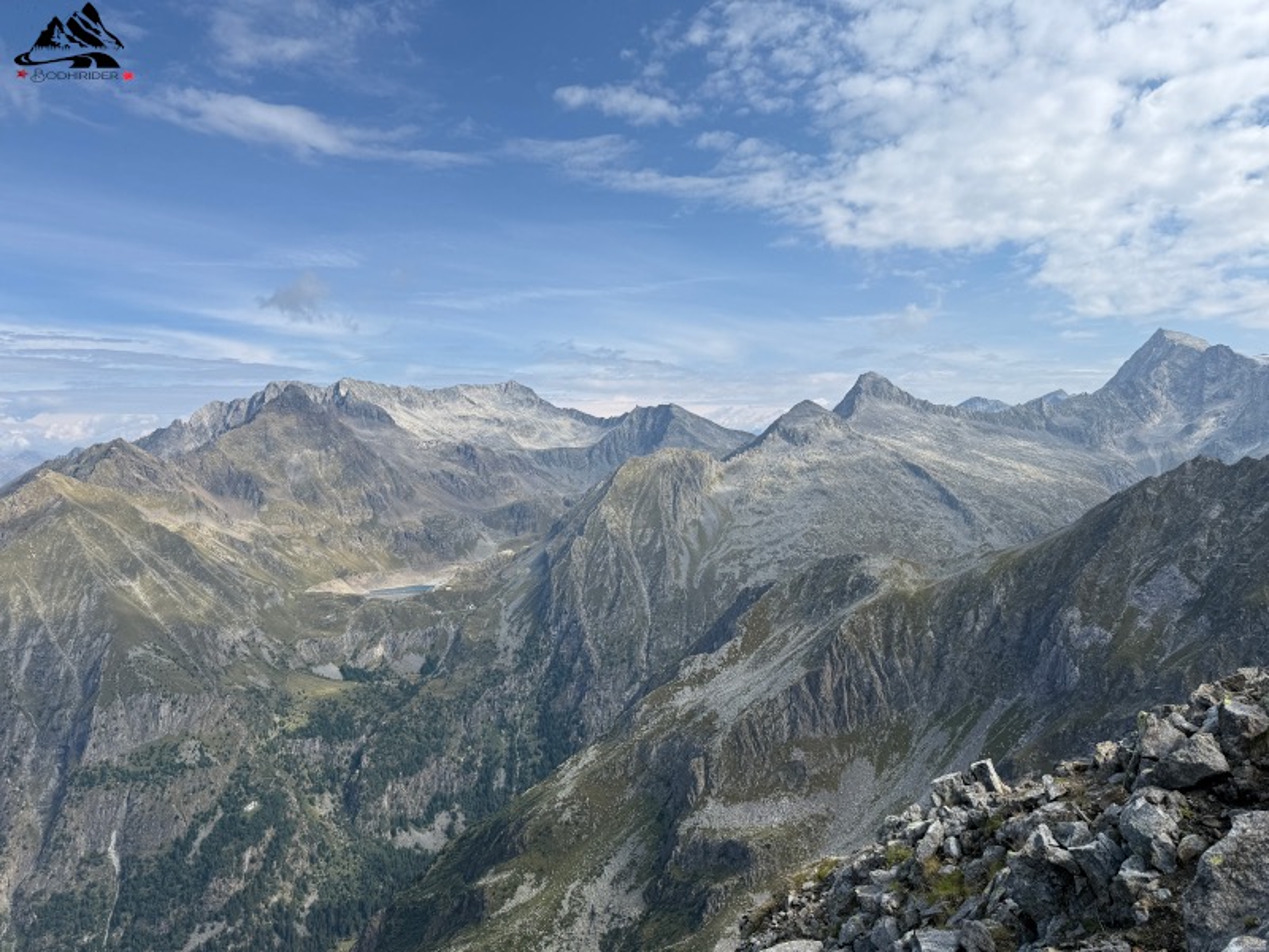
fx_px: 880
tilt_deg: -2.6
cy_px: 476
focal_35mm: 24
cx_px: 634
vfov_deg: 56.8
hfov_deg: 71.6
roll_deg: +1.4
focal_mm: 6.76
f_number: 1.78
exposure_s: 1/5714
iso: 80
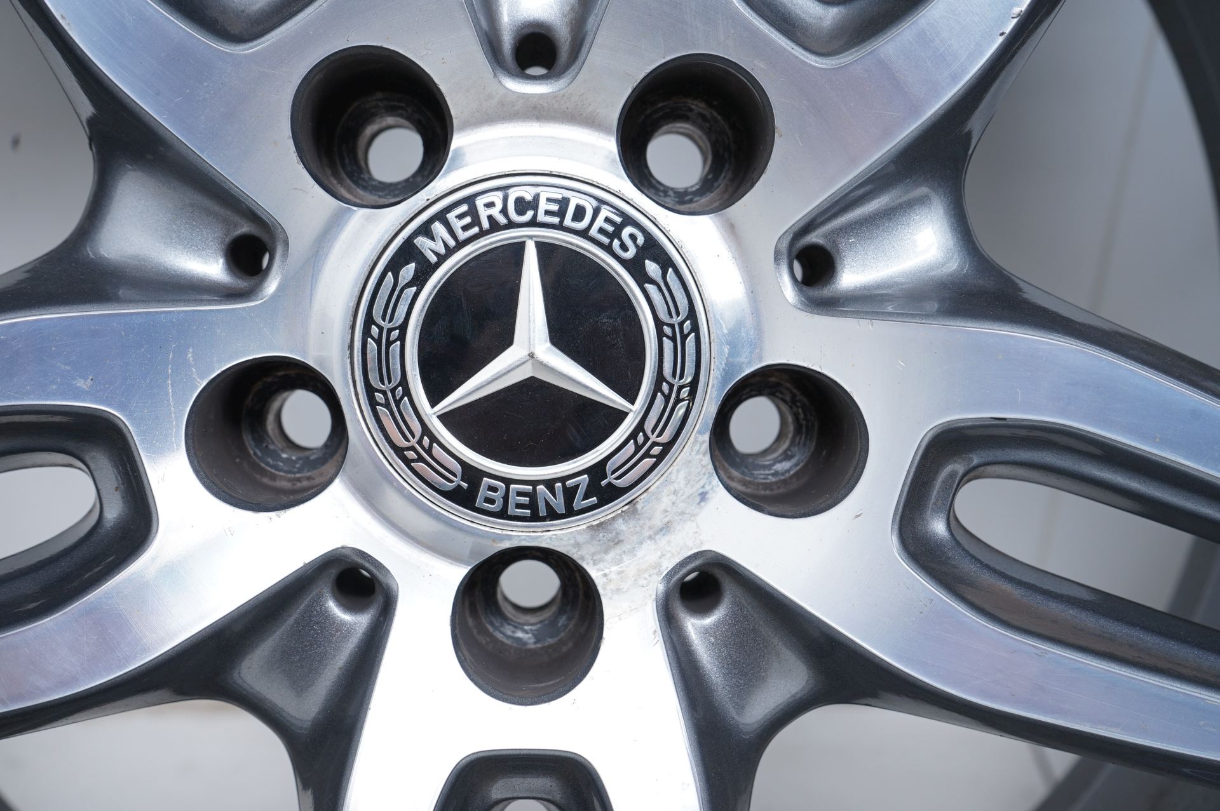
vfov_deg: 31.8
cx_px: 610
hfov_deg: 46.4
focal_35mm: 42
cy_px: 406
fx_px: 1422
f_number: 7.1
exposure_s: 1/125
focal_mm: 42
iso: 250
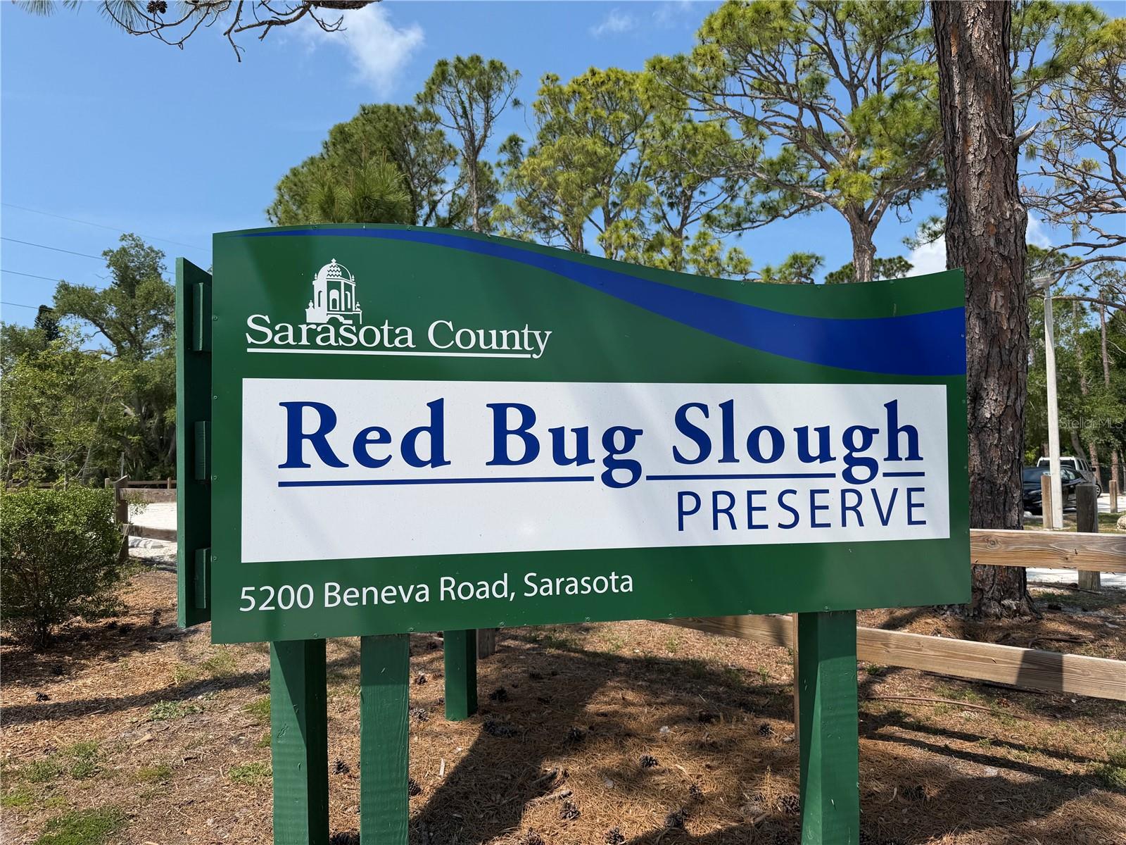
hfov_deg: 71.6
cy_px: 422
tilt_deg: +2.2
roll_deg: +0.2
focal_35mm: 24
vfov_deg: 56.8
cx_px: 563
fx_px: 781
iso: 80
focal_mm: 6.76
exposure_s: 1/5714
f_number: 1.78
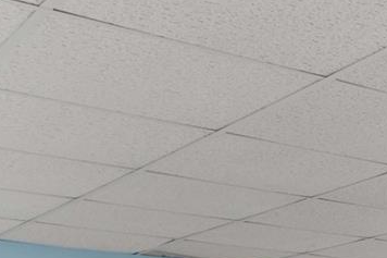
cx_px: 601
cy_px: 407
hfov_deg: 19.1
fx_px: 988
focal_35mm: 92
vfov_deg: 13.8
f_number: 8
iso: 100
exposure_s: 1.3
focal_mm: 16
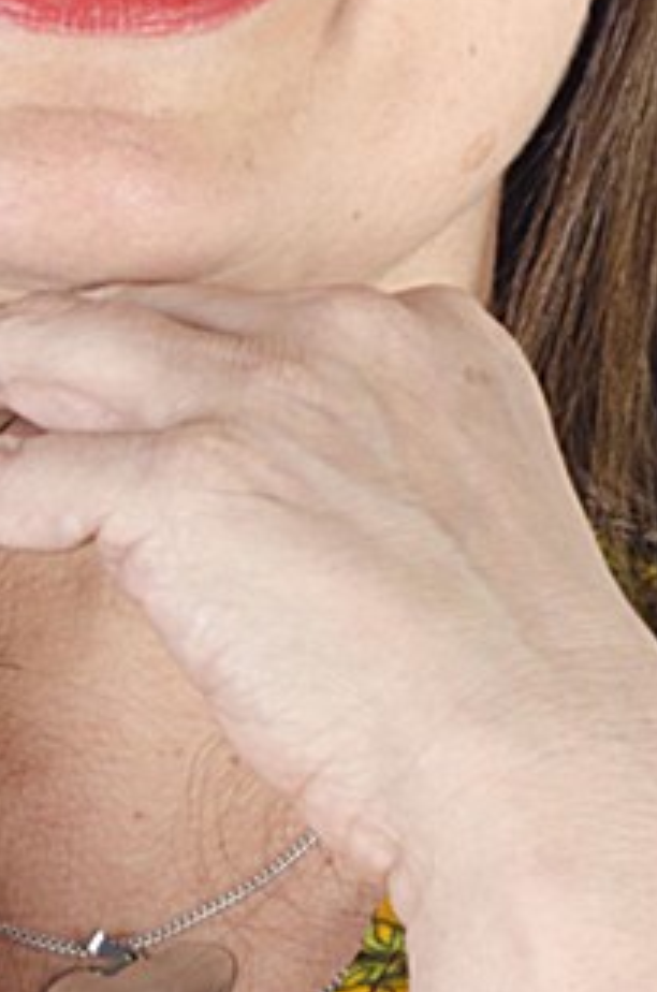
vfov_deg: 4.7
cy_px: 1198
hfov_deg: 3.1
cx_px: -93
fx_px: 12044
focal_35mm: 438
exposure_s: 1/125
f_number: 8
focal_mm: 50
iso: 200
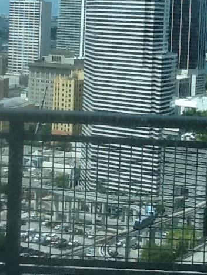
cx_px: 159
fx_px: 717
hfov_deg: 16.3
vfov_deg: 21.6
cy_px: 64
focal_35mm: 90
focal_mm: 2.03
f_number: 2.4
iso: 40
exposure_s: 1/1575
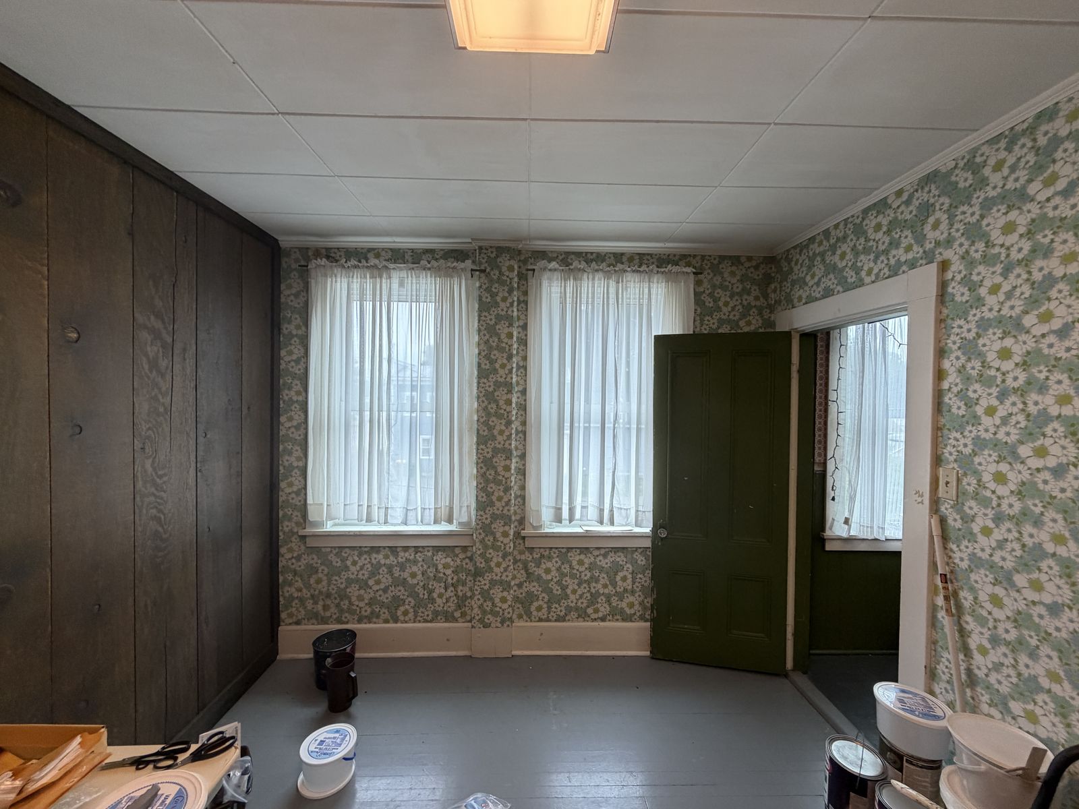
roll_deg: -0.7
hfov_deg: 102.1
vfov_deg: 85.7
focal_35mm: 14
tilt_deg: -2.0
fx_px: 436
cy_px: 404
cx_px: 540
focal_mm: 2.22
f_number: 2.2
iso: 200
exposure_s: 1/120
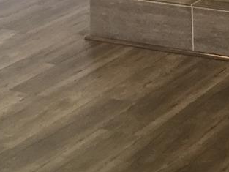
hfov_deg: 14.1
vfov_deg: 9.7
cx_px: 189
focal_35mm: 139
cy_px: -200
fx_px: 920
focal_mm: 4.15
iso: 40
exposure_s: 1/30
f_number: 2.2
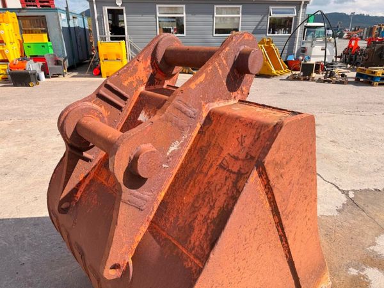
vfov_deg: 56.8
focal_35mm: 24
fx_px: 266
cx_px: 192
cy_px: 144
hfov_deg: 71.6
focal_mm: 6.76
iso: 80
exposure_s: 1/1901
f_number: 1.78
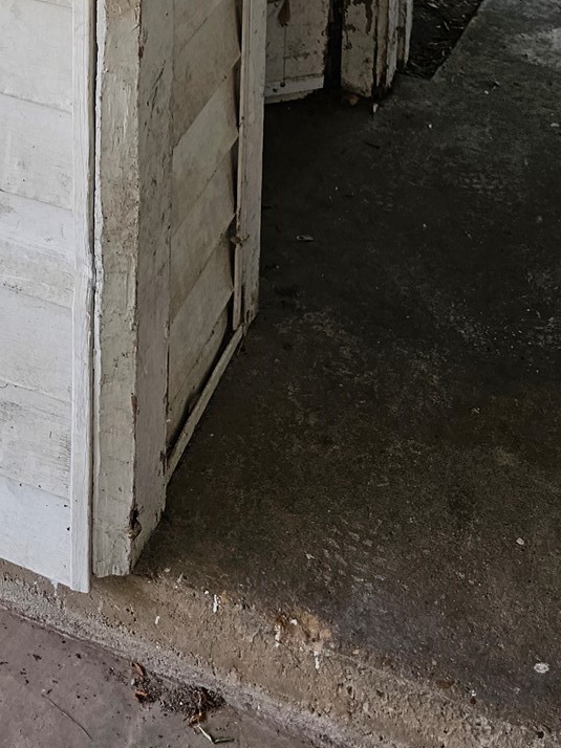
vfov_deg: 24.3
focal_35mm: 66
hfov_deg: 21.8
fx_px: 1427
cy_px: -313
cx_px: 67
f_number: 1.7
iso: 32
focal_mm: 6.3
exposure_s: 1/207
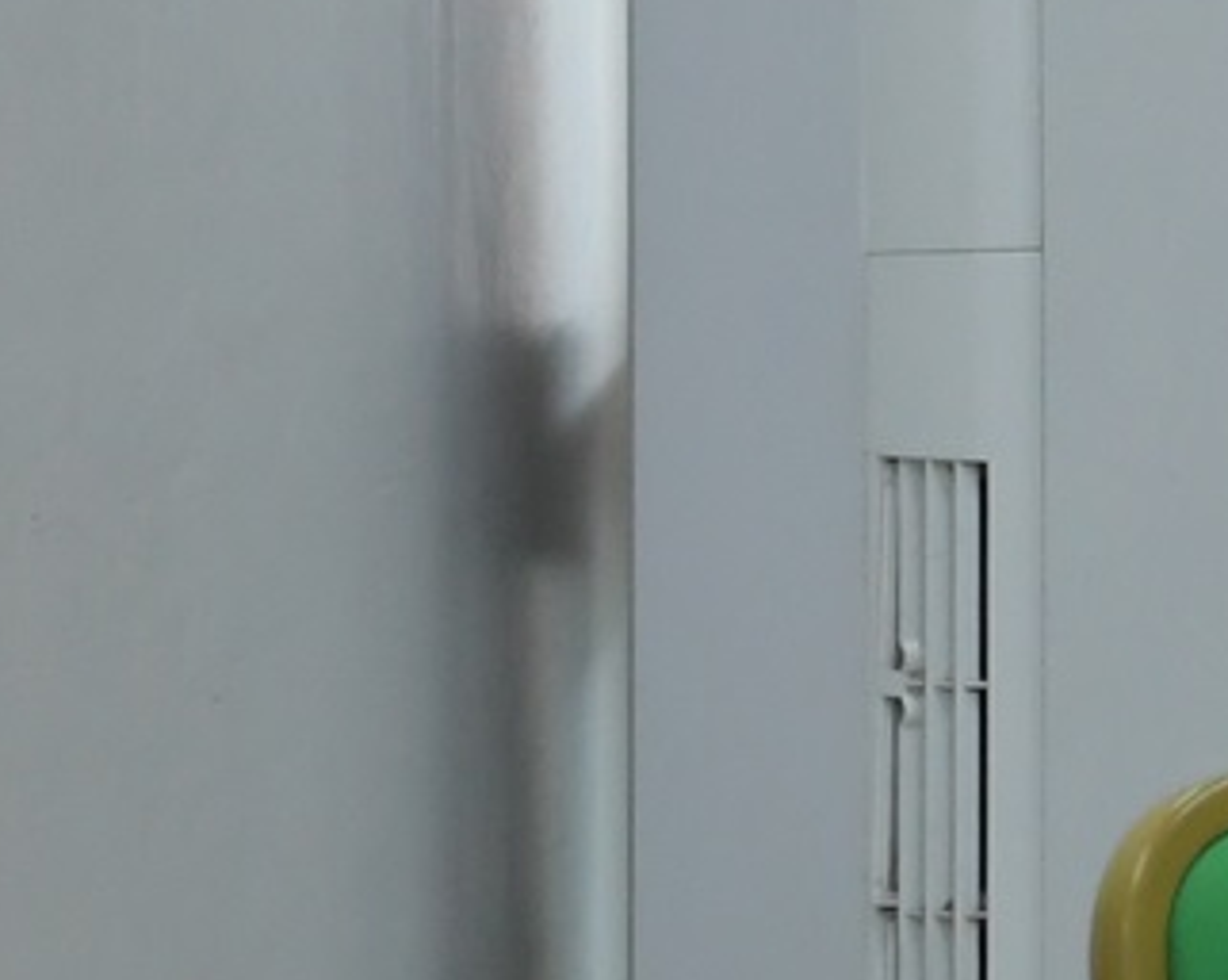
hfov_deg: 5.4
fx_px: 12306
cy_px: -126
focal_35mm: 339
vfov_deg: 4.5
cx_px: 3495
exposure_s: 1/60
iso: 1600
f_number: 4.2
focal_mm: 35
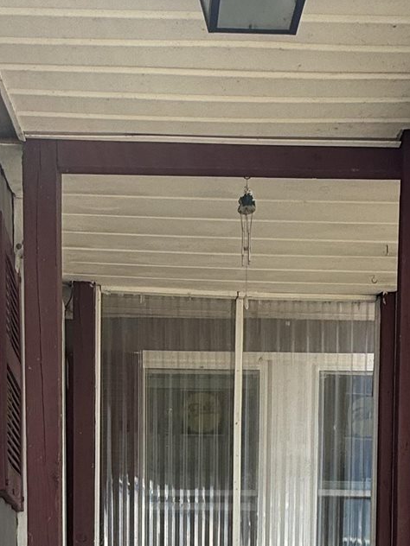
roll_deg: -0.7
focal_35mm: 51
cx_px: 180
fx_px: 805
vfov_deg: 30.3
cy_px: 697
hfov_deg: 28.5
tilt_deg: -2.4
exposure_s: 1/290
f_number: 2.2
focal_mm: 2.22
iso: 50
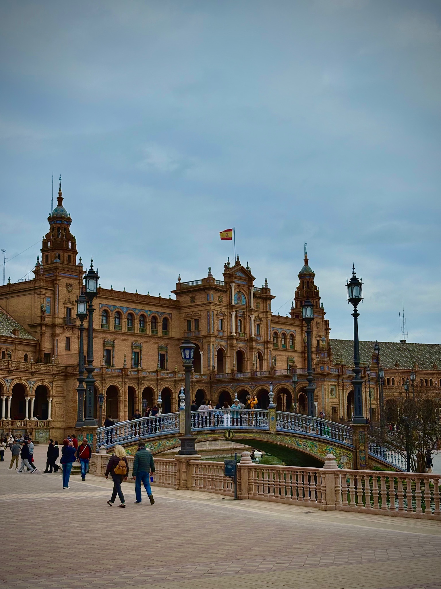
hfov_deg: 28.0
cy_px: 294
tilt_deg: +9.7
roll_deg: +0.7
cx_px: 220
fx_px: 883
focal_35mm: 52
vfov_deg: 36.8
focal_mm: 5.96
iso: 32
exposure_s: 1/1048
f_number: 1.6
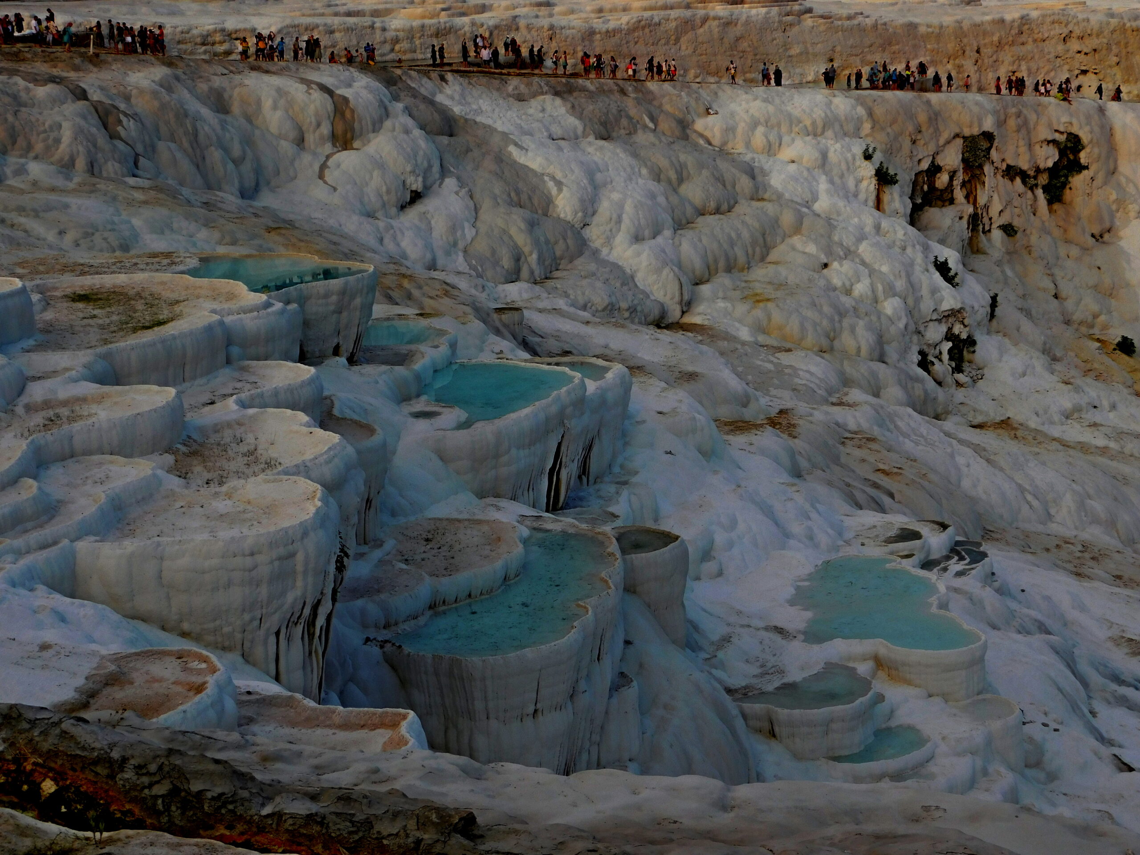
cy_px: 428
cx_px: 570
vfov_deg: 24.8
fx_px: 1943
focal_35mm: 59
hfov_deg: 32.7
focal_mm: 10.4
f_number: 4
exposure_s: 1/100
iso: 125
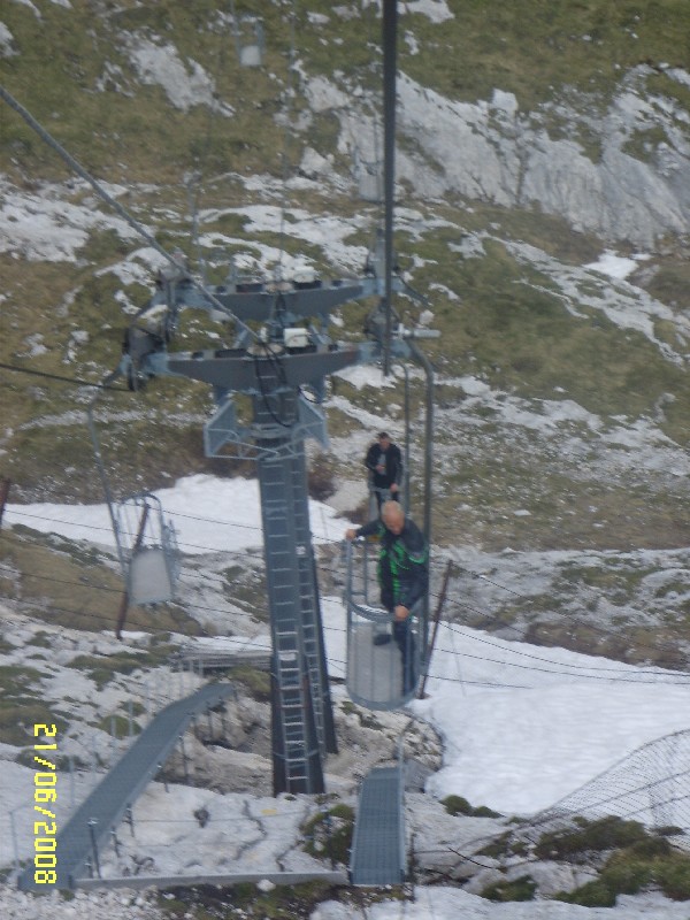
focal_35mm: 95
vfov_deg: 20.7
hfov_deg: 15.6
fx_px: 2525
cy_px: 460
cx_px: 345
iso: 50
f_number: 7.7
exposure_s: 1/125
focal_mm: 16
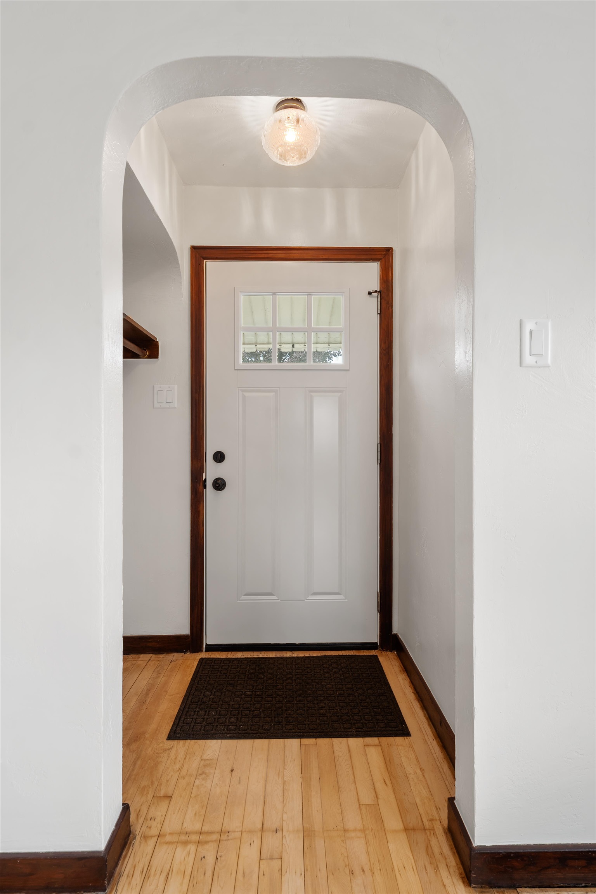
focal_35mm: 17
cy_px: 447
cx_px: 298
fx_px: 422
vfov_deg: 93.3
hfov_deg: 70.4
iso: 400
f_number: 5
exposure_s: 1/10
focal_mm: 17
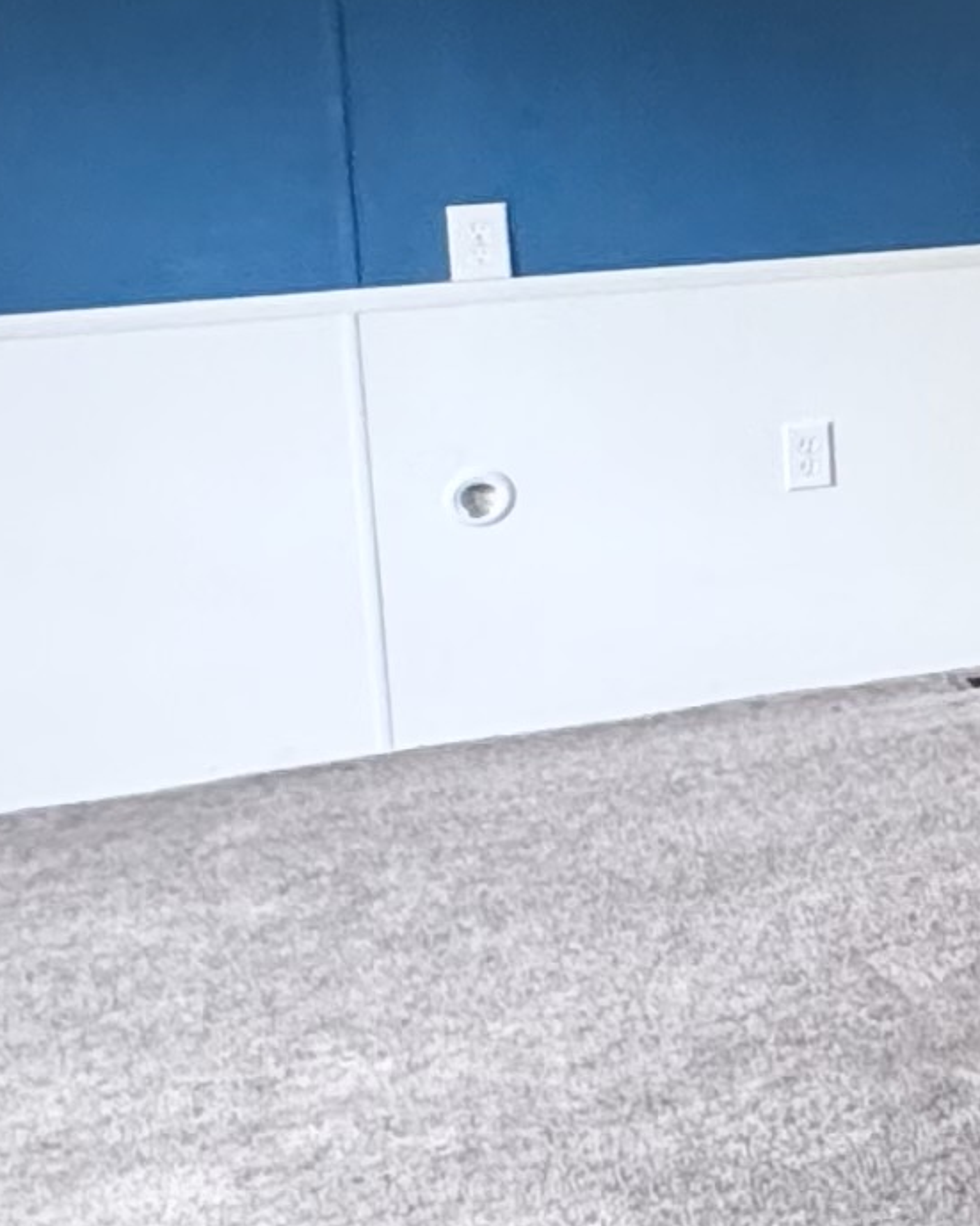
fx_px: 2901
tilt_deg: -6.2
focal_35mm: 80
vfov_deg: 23.4
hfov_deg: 13.4
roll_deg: -0.6
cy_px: 180
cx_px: 2422
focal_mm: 2.22
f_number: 2.2
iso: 320
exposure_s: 1/60
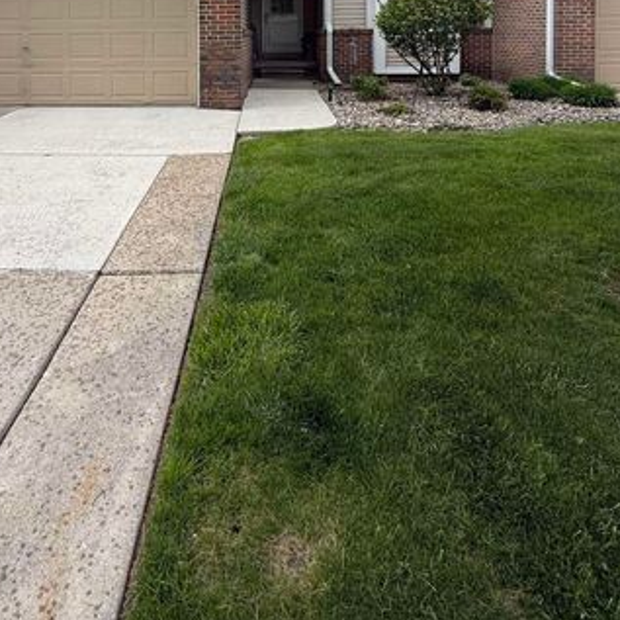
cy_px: 60
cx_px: 239
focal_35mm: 26
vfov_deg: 53.2
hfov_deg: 60.3
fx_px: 527
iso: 64
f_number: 2.2
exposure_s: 1/413
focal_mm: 2.22
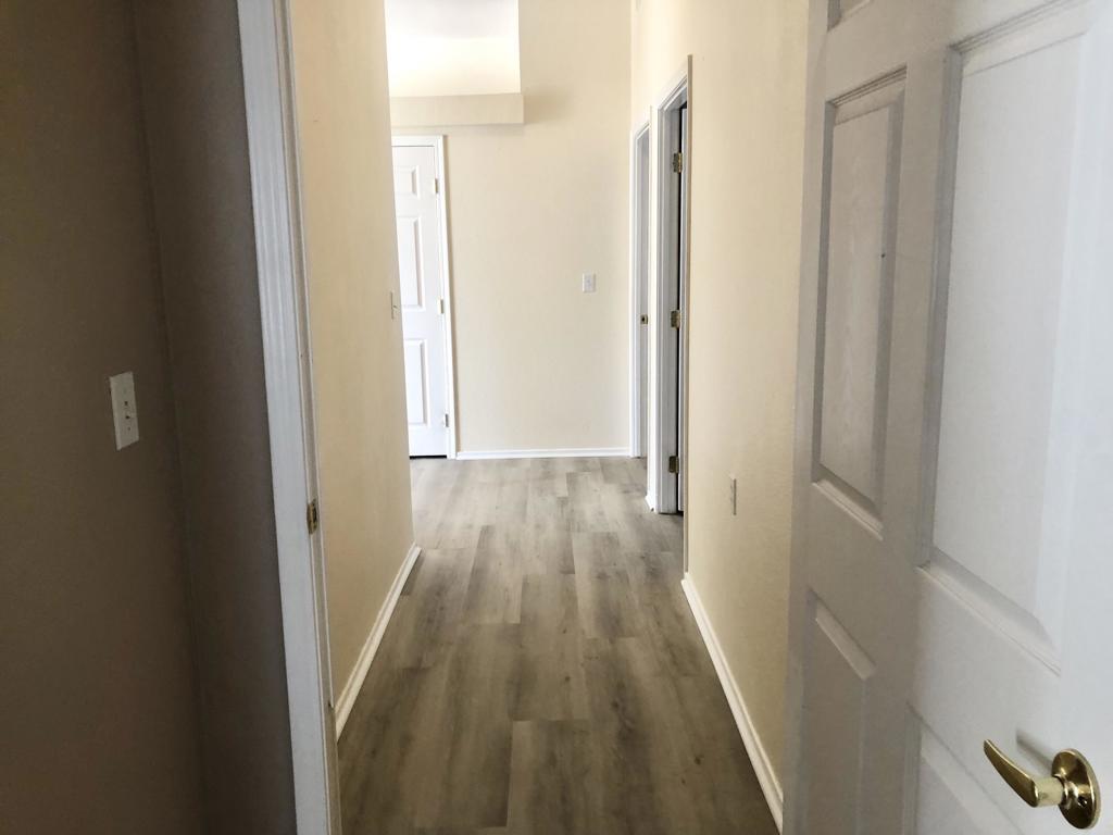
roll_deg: +1.9
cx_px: 556
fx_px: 900
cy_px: 418
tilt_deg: -8.1
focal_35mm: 28
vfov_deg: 49.7
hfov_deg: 63.4
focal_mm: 4
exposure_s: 1/15
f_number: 1.8
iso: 40
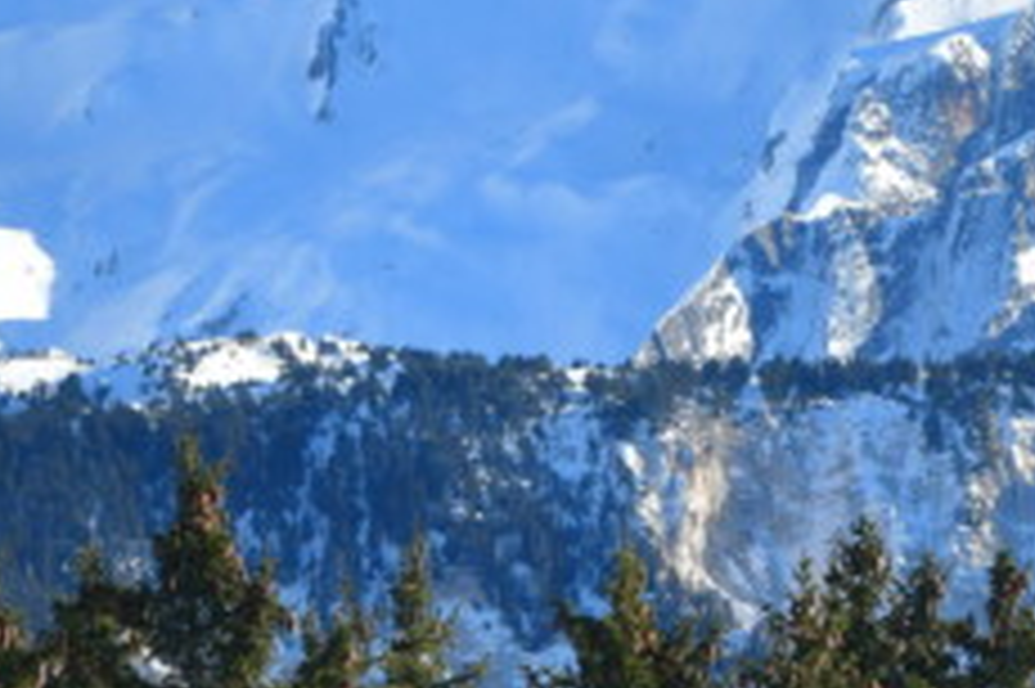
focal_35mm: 365
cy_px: 1277
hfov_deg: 5.5
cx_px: 2106
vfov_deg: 3.7
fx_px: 10486
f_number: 7.1
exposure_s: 1/500
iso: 320
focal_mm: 70
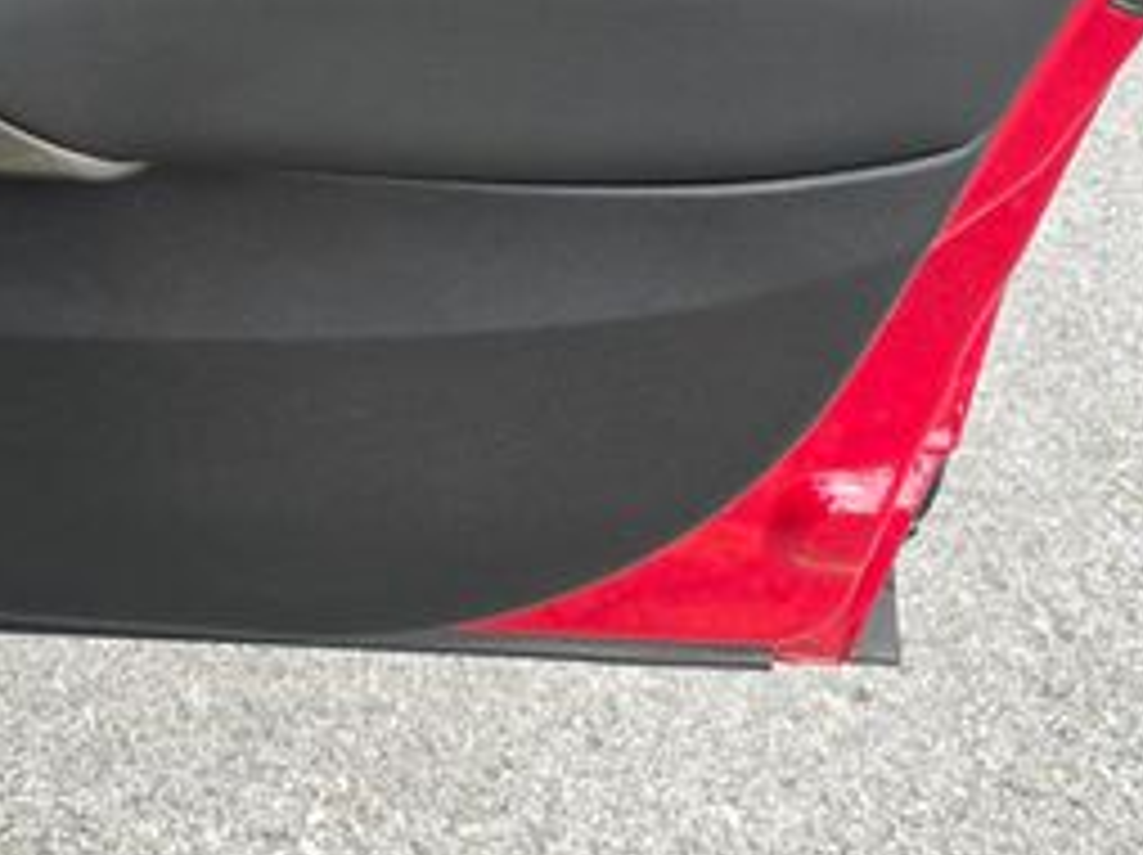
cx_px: 171
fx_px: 1913
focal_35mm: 58
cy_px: 63
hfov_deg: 32.0
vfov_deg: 24.4
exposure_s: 1/180
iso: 80
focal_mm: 6.3
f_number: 1.7
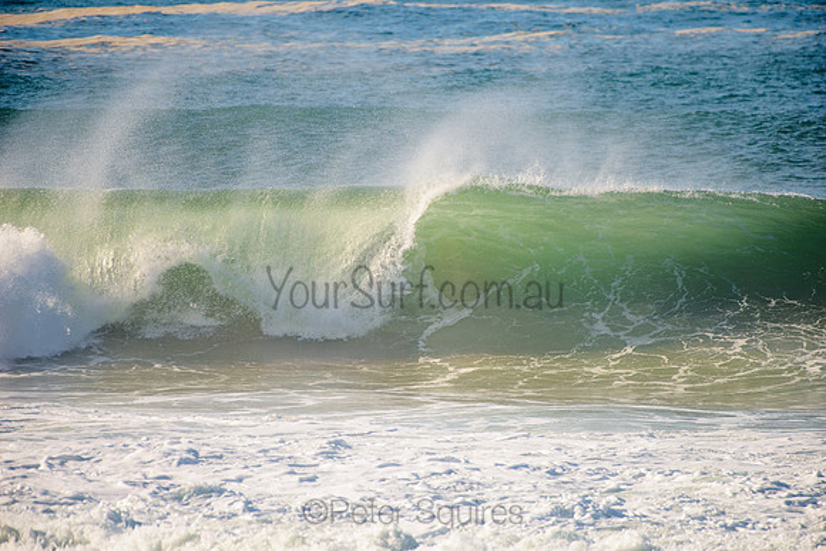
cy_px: 276
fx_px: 11474
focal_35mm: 500
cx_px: 413
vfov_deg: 2.8
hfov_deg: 4.1
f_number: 5.6
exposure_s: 1/1600
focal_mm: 500
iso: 180
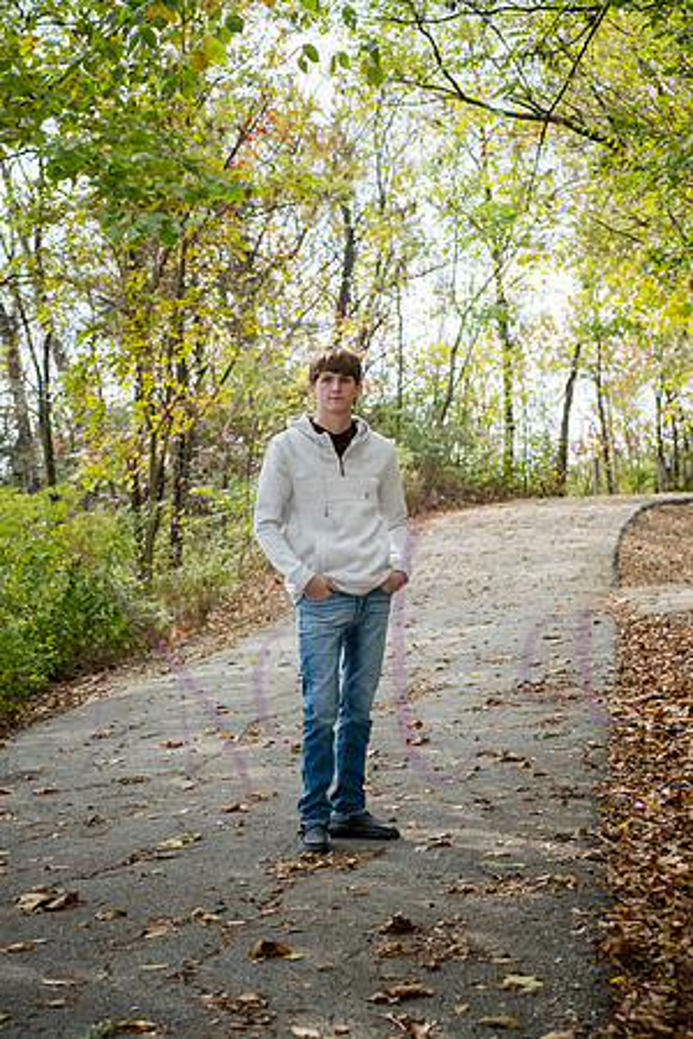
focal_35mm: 80
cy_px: 520
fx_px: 2310
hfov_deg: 17.1
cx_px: 346
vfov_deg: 25.4
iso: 800
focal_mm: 80
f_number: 7.1
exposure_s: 1/640
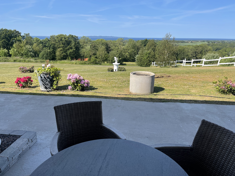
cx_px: 118
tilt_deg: -15.8
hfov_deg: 67.3
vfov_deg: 53.1
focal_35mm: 26
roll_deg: -1.0
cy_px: 88
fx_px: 177
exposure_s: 1/2387
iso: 32
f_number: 1.6
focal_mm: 5.1
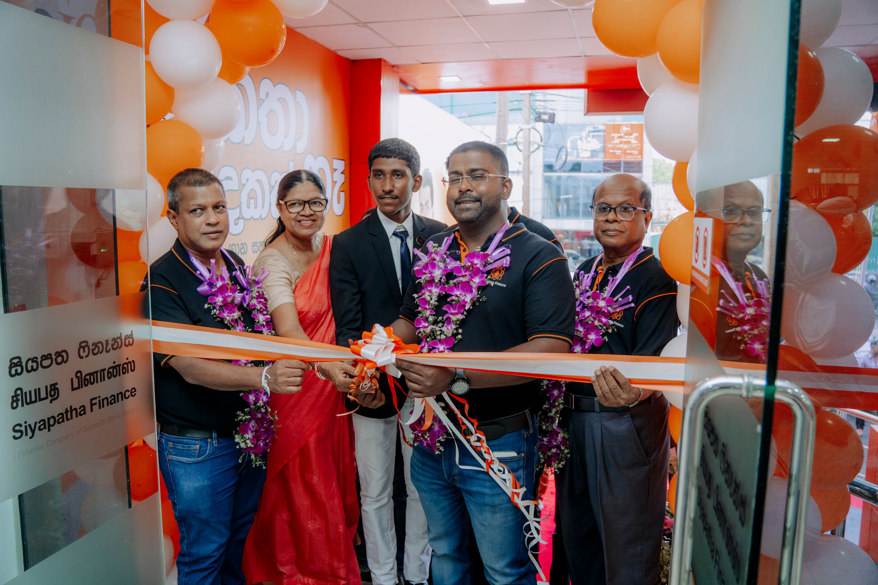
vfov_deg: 50.4
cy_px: 292
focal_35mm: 26
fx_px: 622
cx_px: 439
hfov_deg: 70.4
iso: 500
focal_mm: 17
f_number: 2.8
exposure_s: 1/200
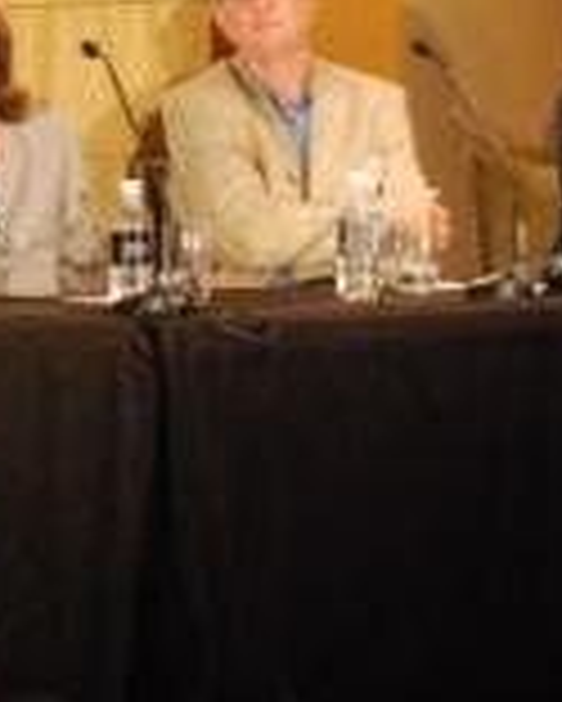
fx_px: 4618
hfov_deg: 6.9
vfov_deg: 8.7
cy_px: 234
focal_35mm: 222
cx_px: -63
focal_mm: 55
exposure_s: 1/25
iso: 1600
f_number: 4
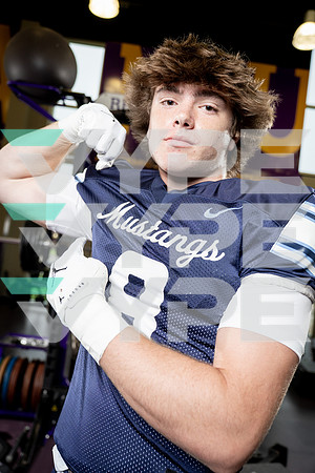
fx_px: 407
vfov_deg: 60.3
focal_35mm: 31
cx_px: 158
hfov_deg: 42.3
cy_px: 236
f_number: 4
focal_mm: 31
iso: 640
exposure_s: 1/250
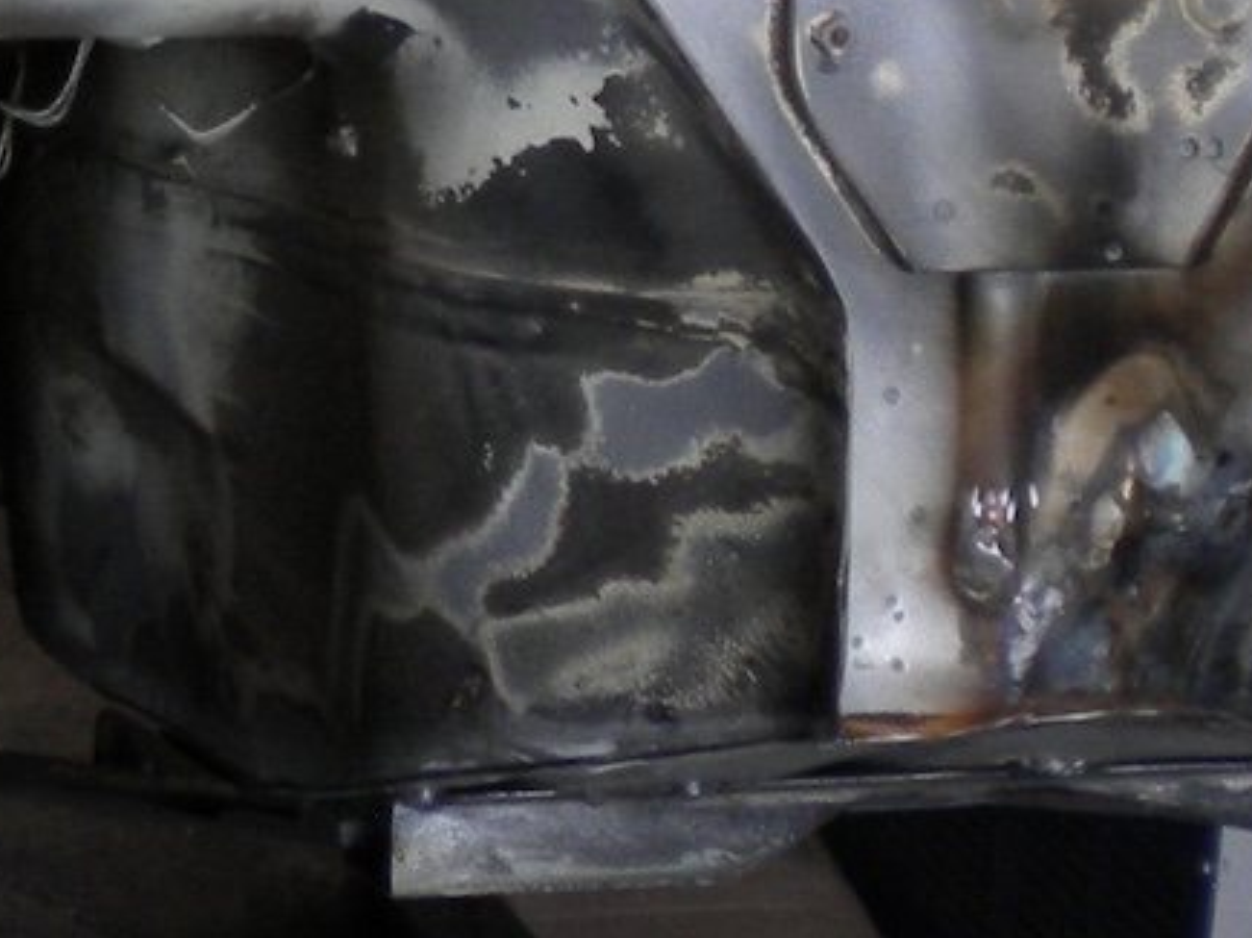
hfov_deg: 12.5
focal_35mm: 155
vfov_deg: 9.5
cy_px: -75
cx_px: -228
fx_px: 5603
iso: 143
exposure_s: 1/57.7
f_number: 3.1
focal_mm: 6.3
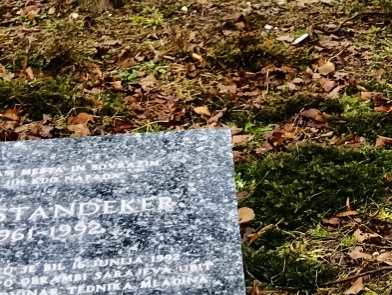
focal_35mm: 114
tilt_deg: -12.3
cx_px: 455
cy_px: -73
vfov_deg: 12.6
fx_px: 1291
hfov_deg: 16.6
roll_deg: -0.5
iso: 32
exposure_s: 1/100
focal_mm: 3.99
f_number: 1.8
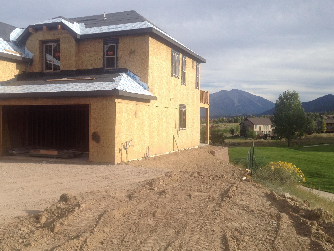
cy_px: 124
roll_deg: -0.6
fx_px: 405
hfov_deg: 44.6
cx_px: 135
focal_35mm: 42
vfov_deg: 34.3
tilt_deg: -2.6
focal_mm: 4.28
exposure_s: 1/1453
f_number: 2.4
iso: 50
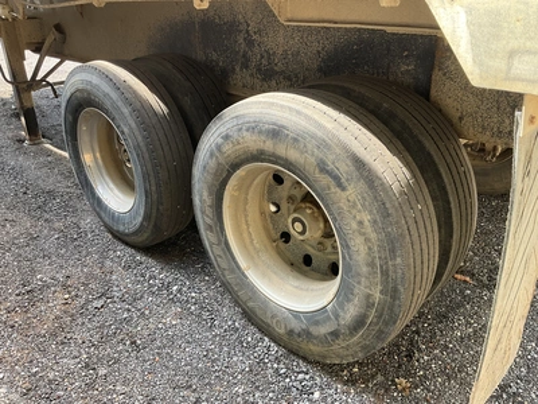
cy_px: 202
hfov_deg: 61.7
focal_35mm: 29
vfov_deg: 48.2
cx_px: 269
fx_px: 451
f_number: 1.8
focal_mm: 3
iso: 50
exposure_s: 1/122
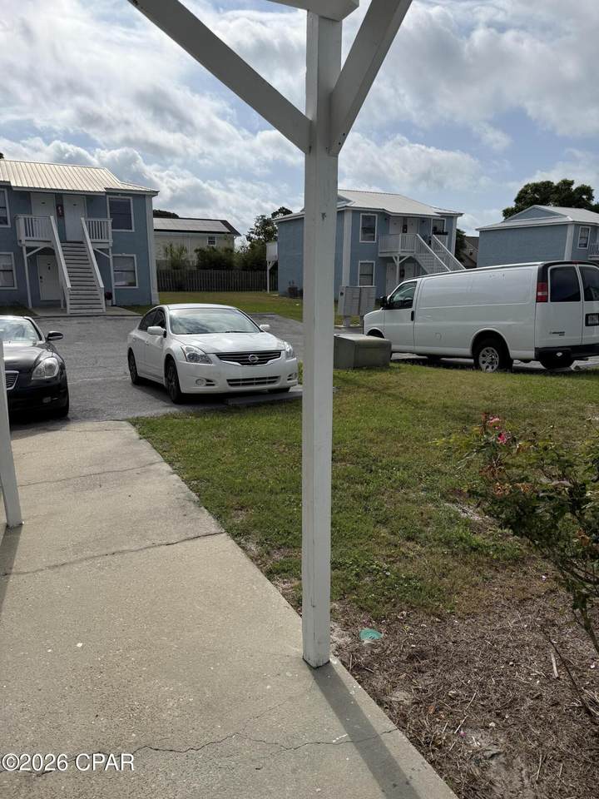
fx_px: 554
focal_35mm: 24
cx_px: 300
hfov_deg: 56.8
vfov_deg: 71.6
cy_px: 400
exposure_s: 1/11905
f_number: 1.78
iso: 100
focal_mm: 6.76
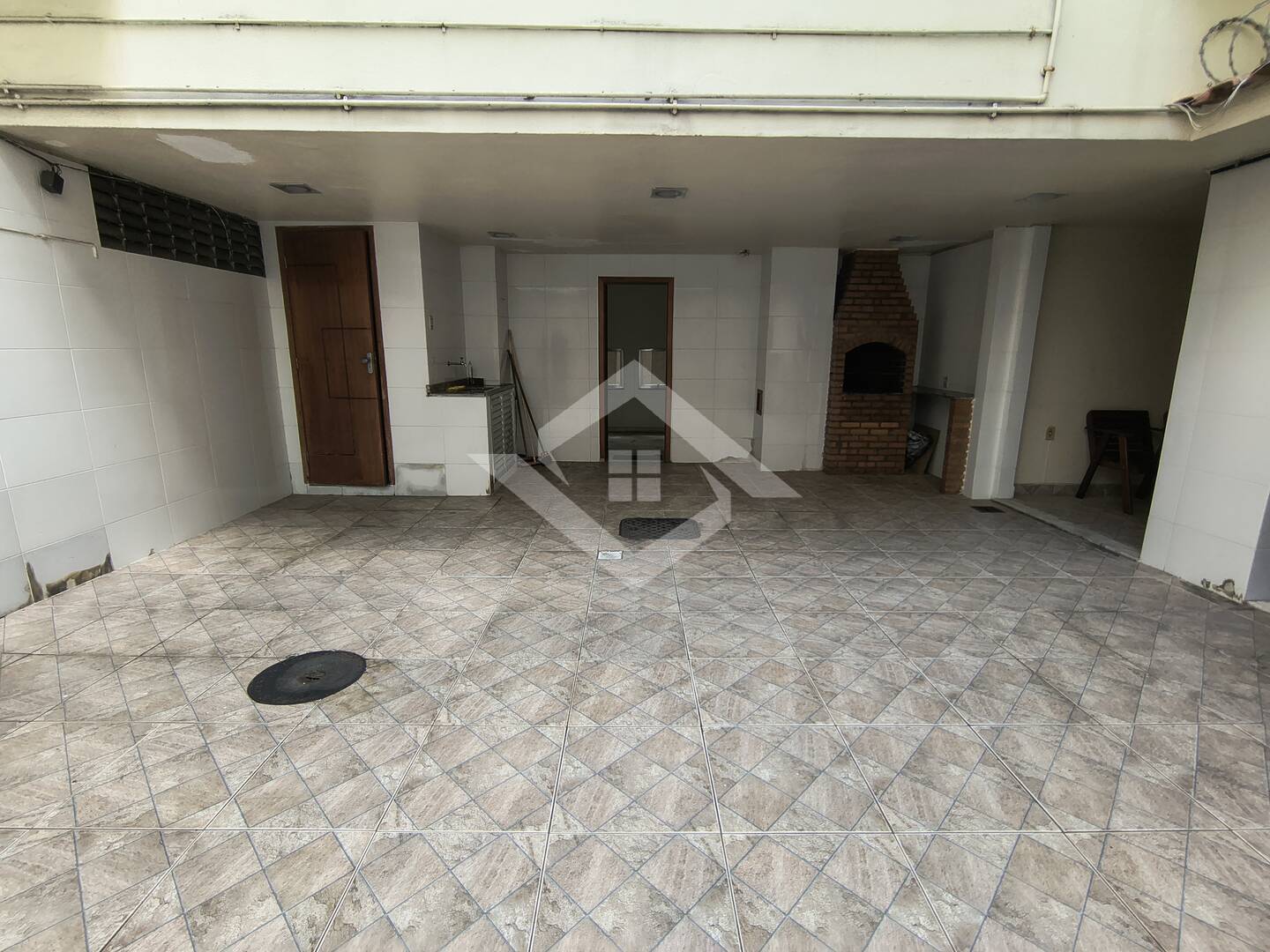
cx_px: 635
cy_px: 476
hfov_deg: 110.5
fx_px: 440
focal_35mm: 12
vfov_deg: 94.5
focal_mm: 2.13
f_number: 2.2
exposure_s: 1/100
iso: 165
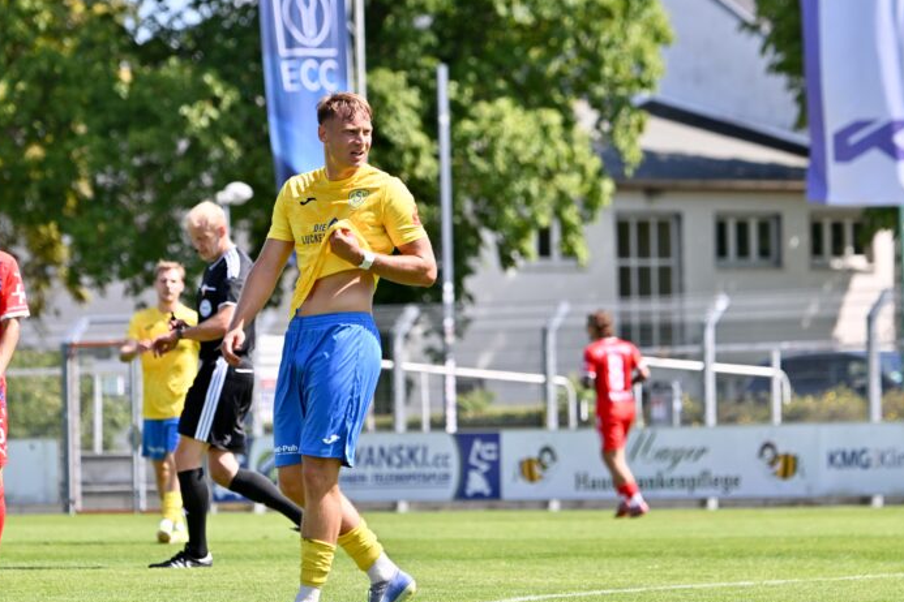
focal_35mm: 325
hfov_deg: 6.3
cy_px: 358
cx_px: 442
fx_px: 8160
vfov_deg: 4.2
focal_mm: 220
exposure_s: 1/1600
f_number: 5.3
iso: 400
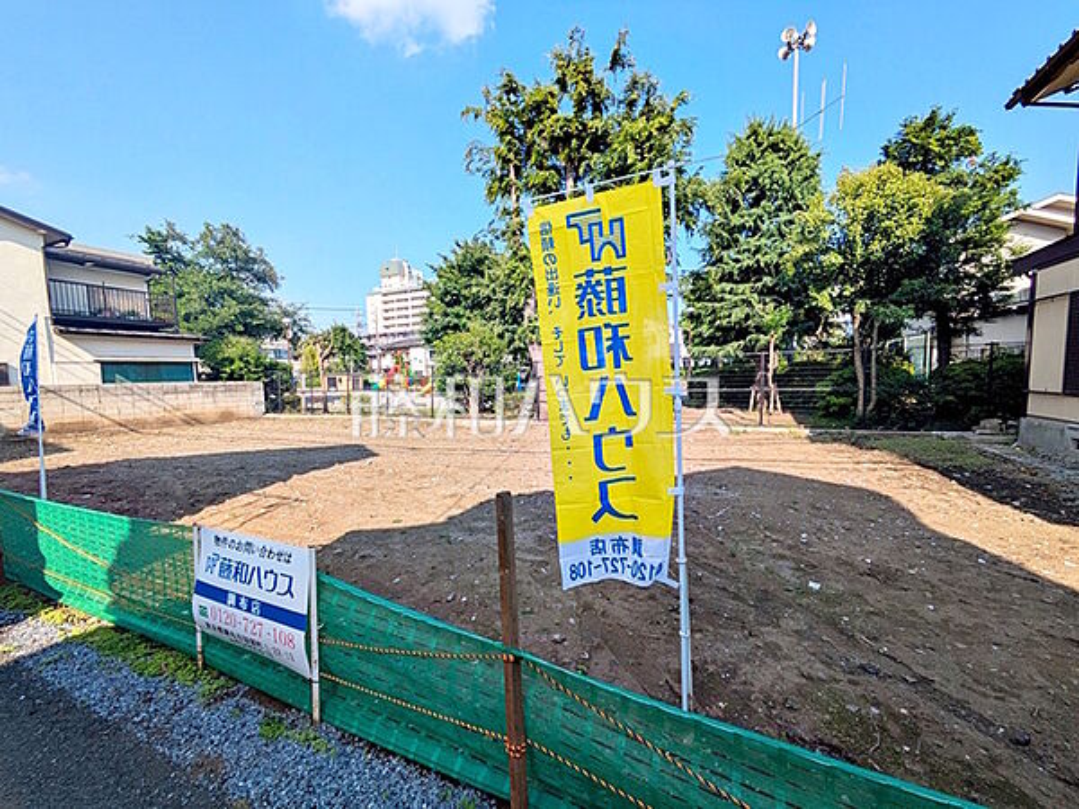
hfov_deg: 102.1
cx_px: 540
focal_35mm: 14
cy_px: 404
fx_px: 436
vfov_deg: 85.7
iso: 49
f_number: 2.2
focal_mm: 1.83
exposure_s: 1/1119
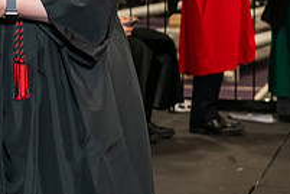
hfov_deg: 10.0
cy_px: -25
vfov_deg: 6.8
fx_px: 1627
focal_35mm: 202
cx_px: -89
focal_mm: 70
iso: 2500
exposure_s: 1/200
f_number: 5
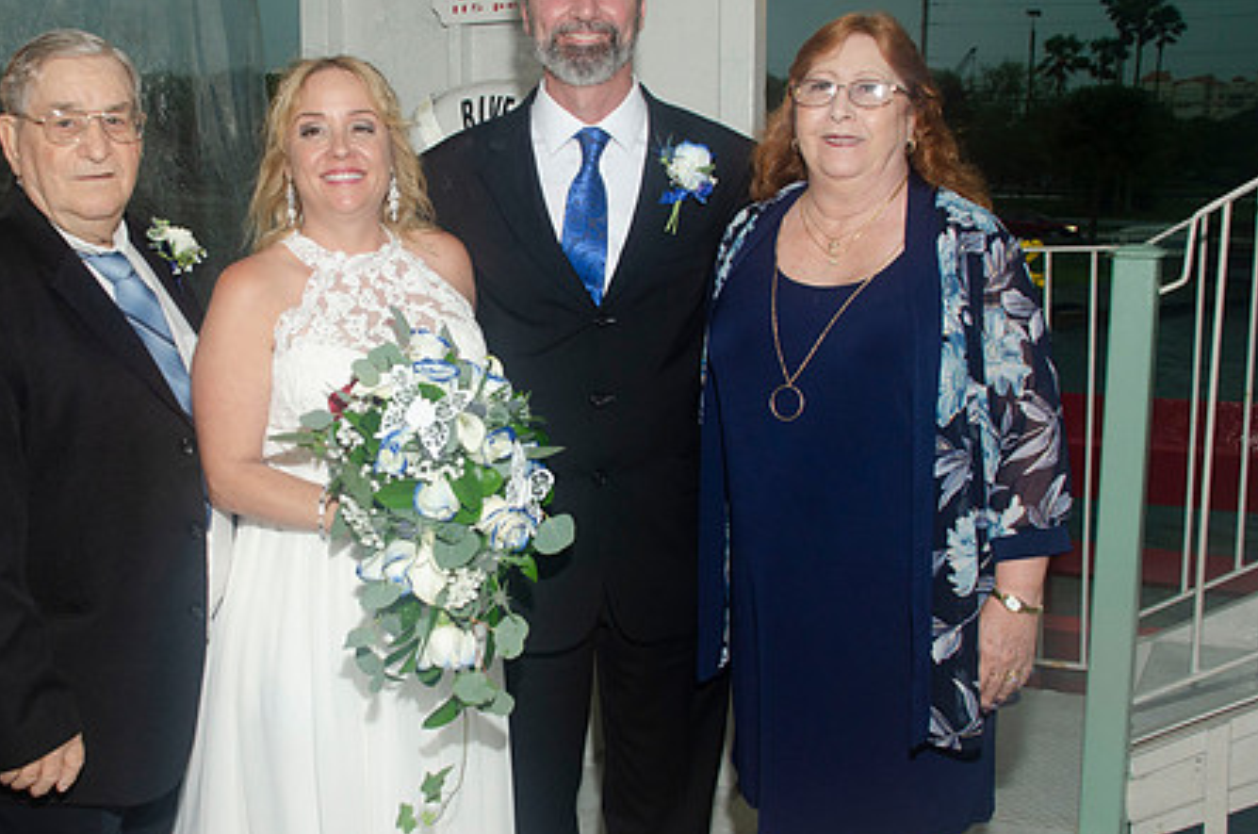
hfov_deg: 45.1
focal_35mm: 43
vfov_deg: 31.1
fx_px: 1500
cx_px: 469
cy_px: 401
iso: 400
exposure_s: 1/125
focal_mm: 22
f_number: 5.6
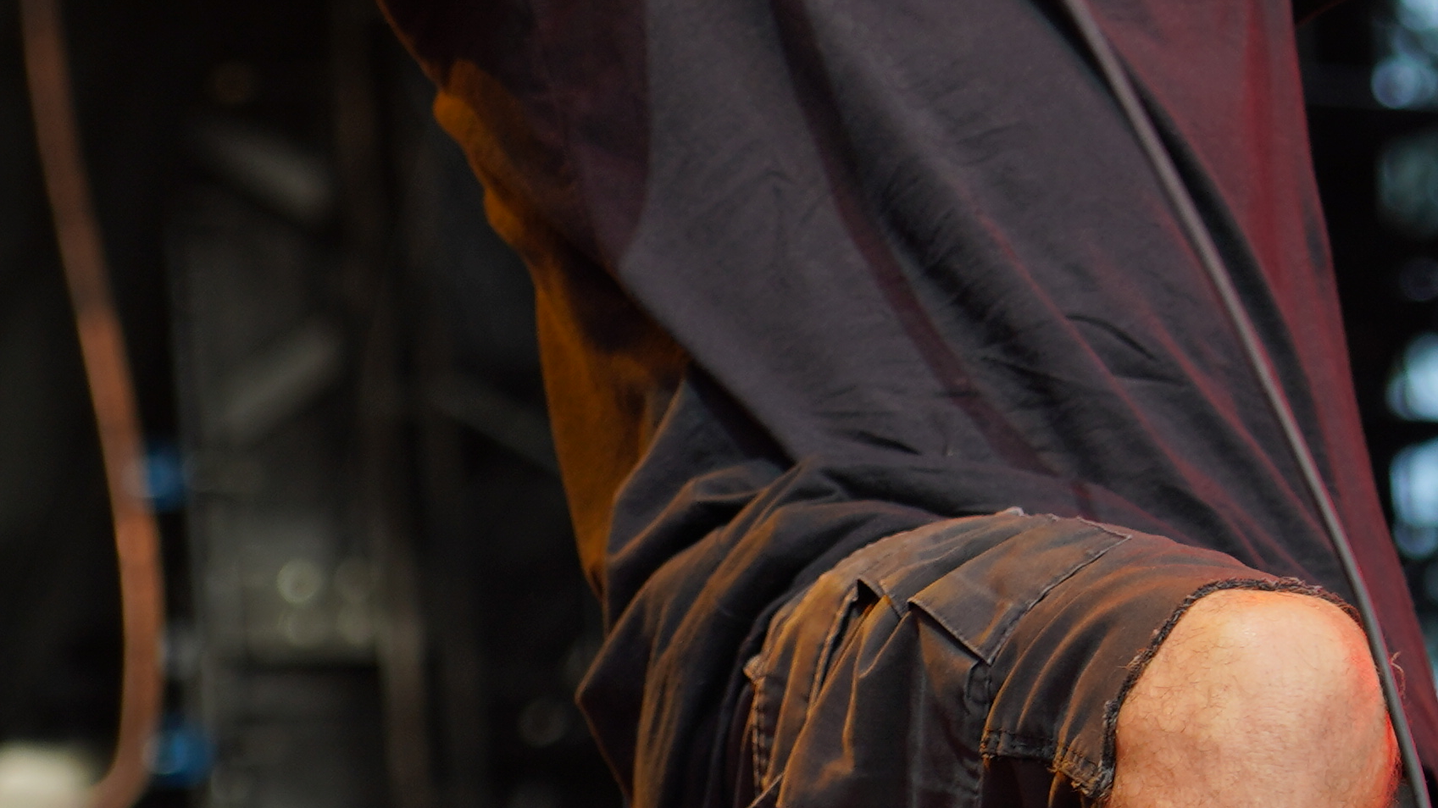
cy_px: -198
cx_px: 752
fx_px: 13839
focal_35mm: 363
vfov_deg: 3.3
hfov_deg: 5.9
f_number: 4
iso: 160
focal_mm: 98
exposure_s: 1/100
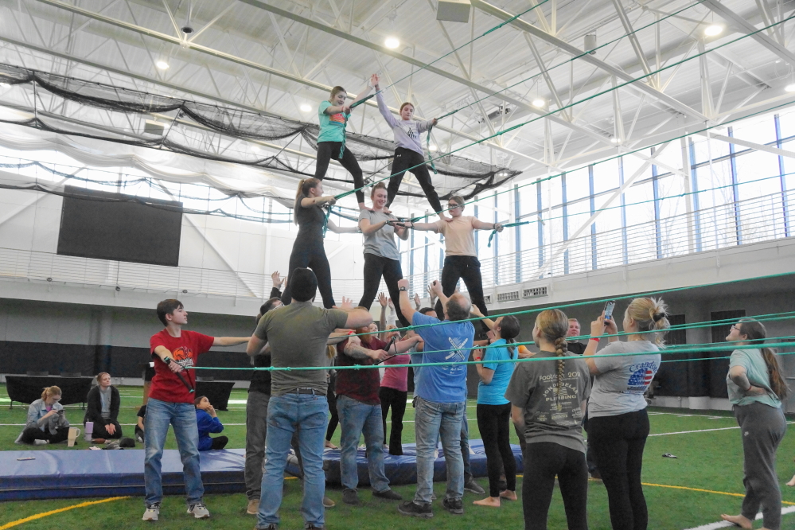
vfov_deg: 47.9
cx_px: 398
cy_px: 265
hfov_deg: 67.4
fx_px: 596
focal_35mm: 27
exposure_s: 1/125
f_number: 5.6
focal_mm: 18
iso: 3200
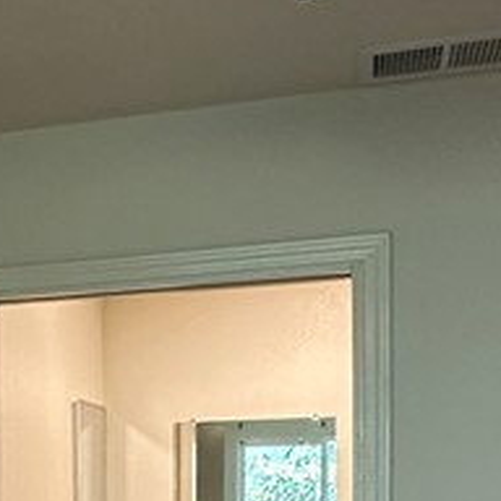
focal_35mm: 66
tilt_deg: -2.7
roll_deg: +0.3
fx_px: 1081
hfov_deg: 24.9
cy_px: 558
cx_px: 3
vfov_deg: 24.3
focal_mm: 2.22
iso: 400
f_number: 2.2
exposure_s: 1/60
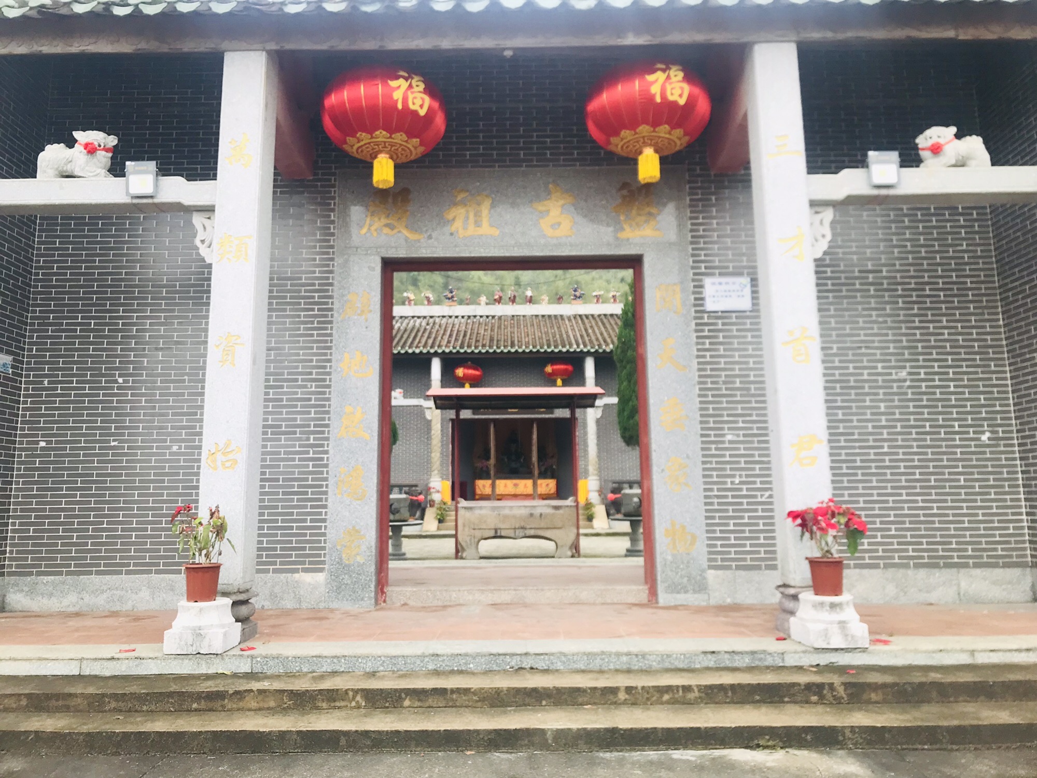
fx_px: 839
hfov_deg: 63.4
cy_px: 389
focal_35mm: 28
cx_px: 518
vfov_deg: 49.7
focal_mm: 3.99
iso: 20
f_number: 1.8
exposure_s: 1/798
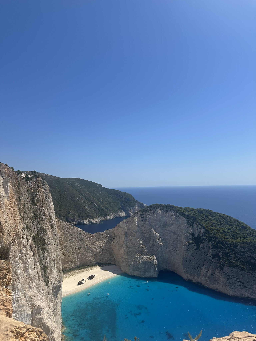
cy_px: 170
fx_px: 237
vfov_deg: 71.6
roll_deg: +1.1
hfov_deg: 56.8
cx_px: 128
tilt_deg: +6.9
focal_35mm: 24
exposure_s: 1/8197
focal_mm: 6.86
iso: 80
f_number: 1.78
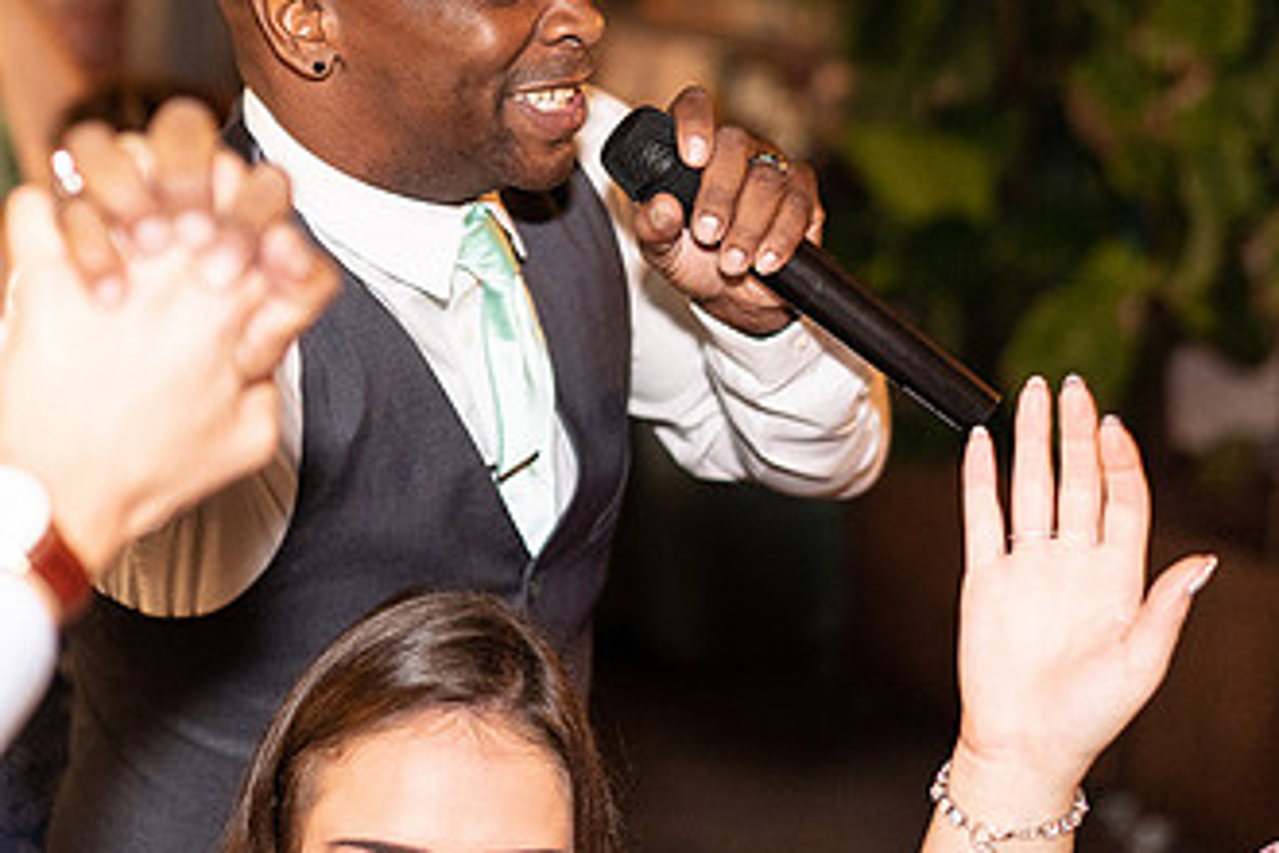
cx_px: 464
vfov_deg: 13.3
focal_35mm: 102
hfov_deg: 20.0
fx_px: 3624
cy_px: 120
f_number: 2
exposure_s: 1/200
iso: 2500
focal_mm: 55
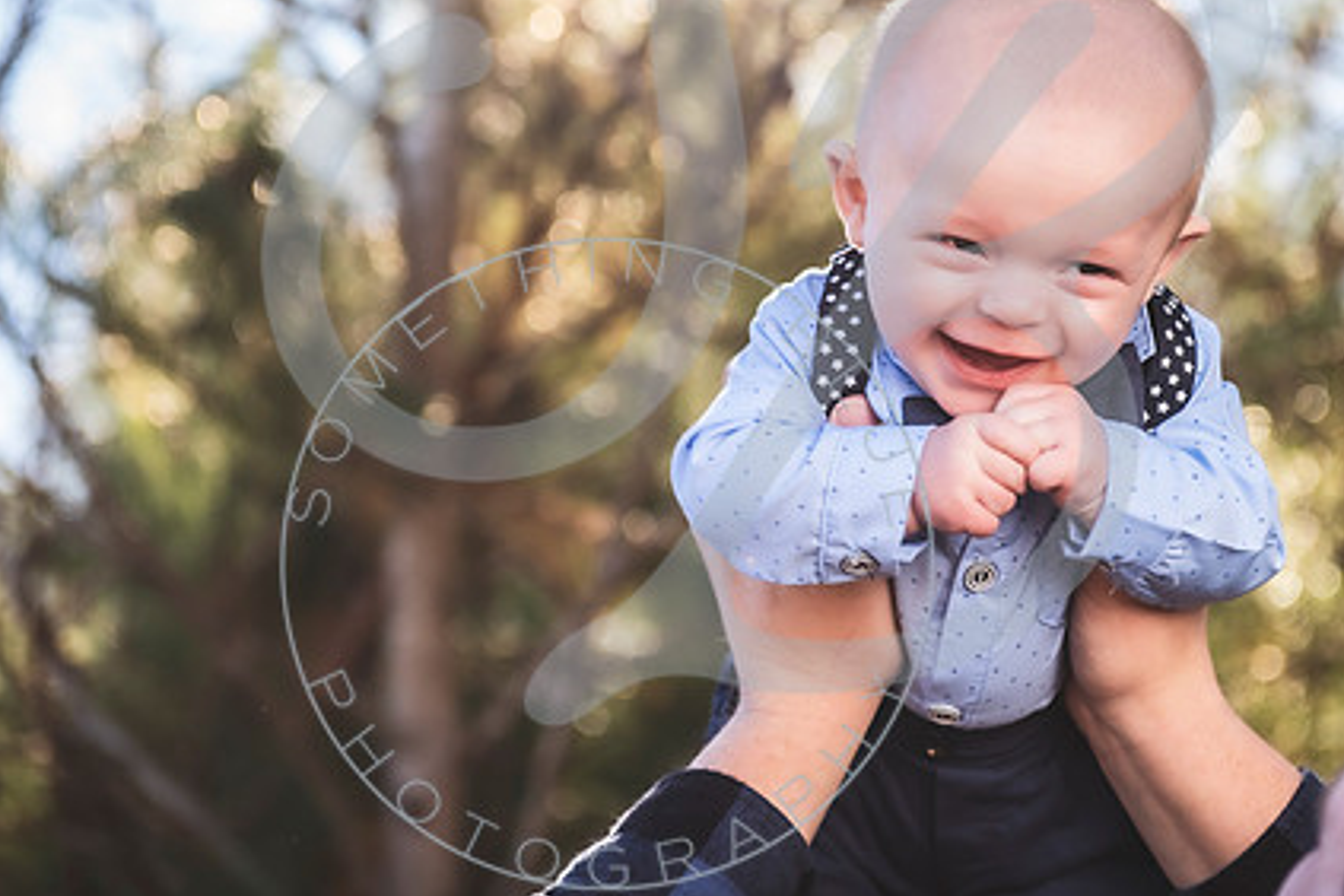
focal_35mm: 96
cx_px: 766
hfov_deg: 21.2
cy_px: 297
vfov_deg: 14.2
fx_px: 3584
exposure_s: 1/250
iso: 100
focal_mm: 70
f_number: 4
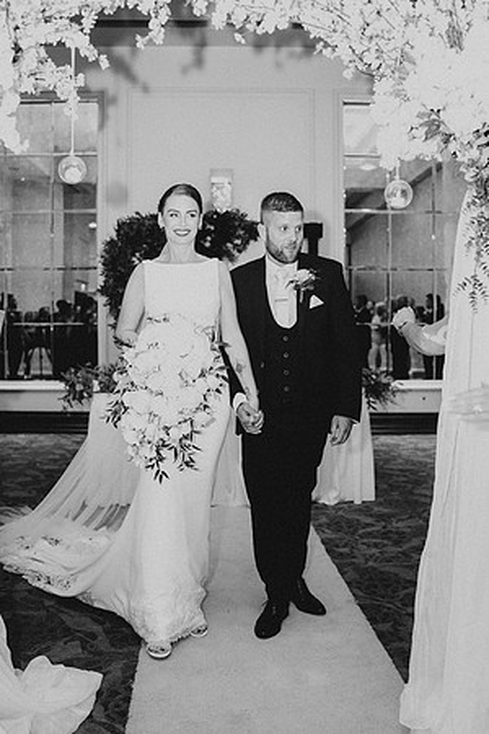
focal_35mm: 35
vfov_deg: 54.4
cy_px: 367
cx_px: 244
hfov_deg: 37.9
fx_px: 713
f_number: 2.2
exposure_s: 1/200
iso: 1000
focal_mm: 35
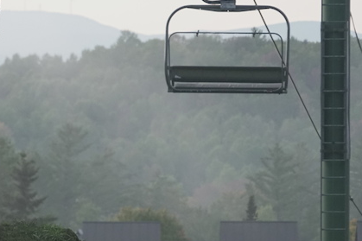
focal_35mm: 352
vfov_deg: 3.9
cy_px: 111
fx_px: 3538
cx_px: -23
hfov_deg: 5.8
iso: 2000
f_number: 6.3
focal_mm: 144
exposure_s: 1/250
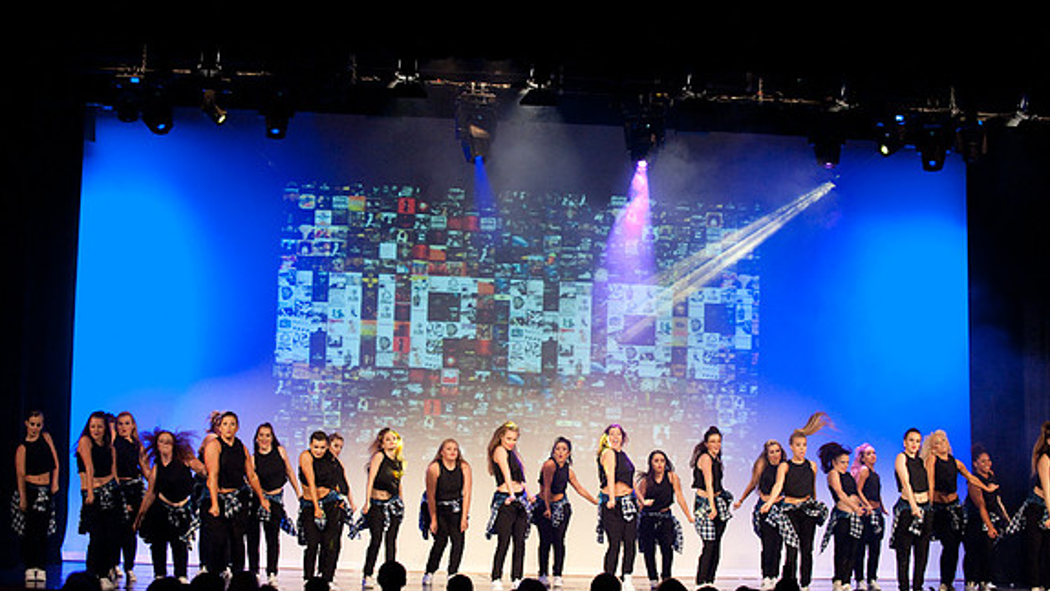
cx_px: 523
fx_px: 2060
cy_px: 338
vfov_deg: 16.3
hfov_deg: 28.6
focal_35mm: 74
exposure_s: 1/125
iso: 3200
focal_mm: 70
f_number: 4
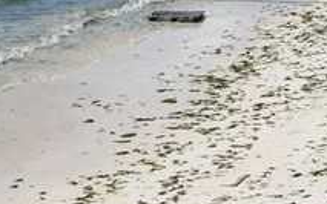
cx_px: 115
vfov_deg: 10.3
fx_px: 1078
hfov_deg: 17.2
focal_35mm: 121
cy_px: -149
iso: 50
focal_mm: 5.8
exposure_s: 1/640
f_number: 6.3
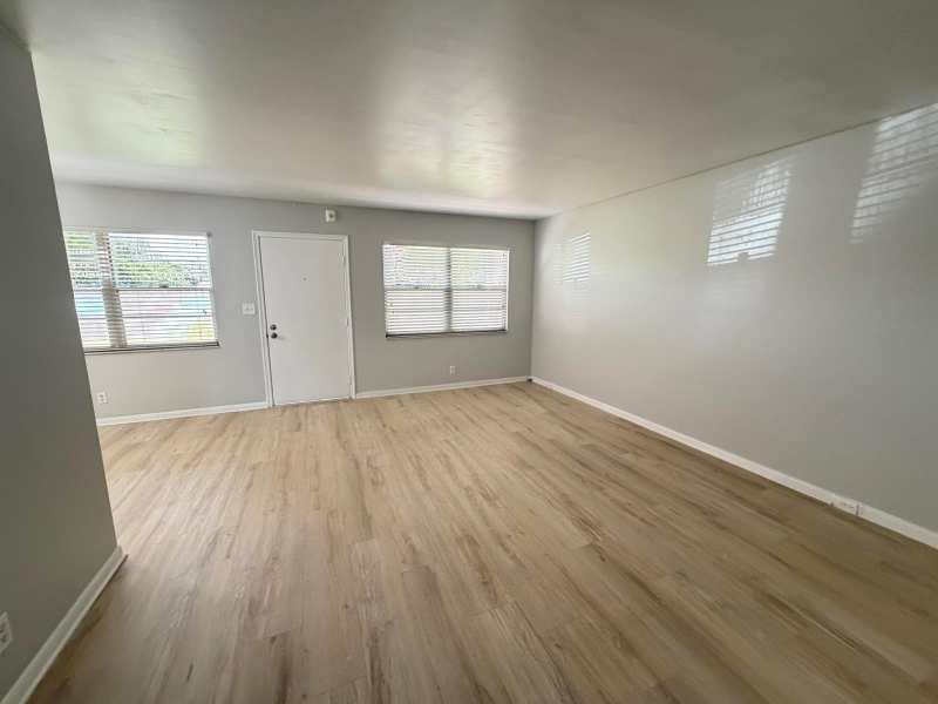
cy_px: 352
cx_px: 469
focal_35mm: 14
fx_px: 379
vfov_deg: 85.7
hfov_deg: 102.1
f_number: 2.2
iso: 400
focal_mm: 2.22
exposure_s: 1/60
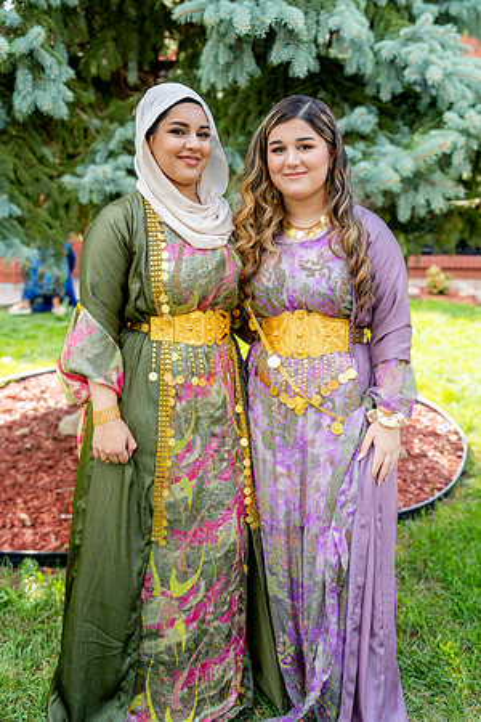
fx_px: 762
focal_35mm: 38
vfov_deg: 50.7
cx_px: 240
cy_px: 361
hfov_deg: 35.1
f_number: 5
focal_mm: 38
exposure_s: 1/320
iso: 320
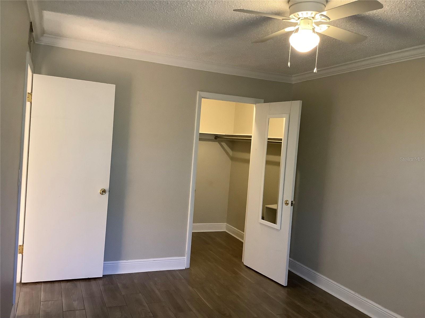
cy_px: 159
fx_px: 381
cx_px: 212
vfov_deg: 45.4
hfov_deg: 58.4
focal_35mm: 31
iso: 320
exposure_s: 1/60
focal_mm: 3.3
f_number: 2.4
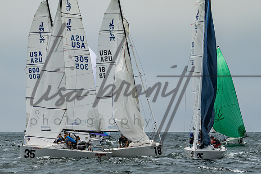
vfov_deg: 7.2
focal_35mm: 191
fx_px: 1386
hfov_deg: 10.7
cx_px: 84
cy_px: 67
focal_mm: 92
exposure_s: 1/3200
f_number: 6.3
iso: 400
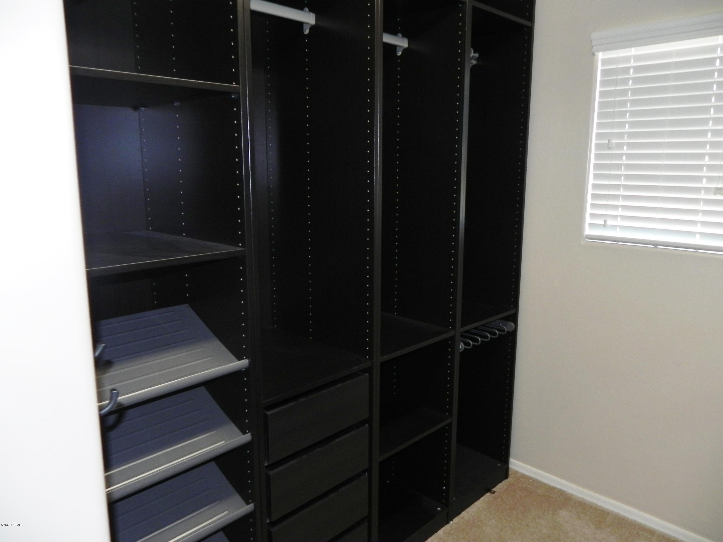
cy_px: 271
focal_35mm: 26
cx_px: 362
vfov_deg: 53.1
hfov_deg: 67.3
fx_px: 543
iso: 200
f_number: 2.8
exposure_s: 1/30
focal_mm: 4.6
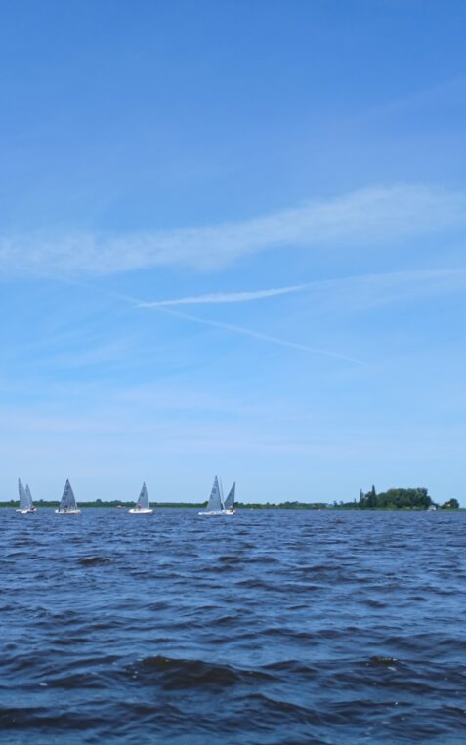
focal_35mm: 37
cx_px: 148
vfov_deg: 52.7
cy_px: 374
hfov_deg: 34.1
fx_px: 752
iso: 20
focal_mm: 3.98
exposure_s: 1/641
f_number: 1.8
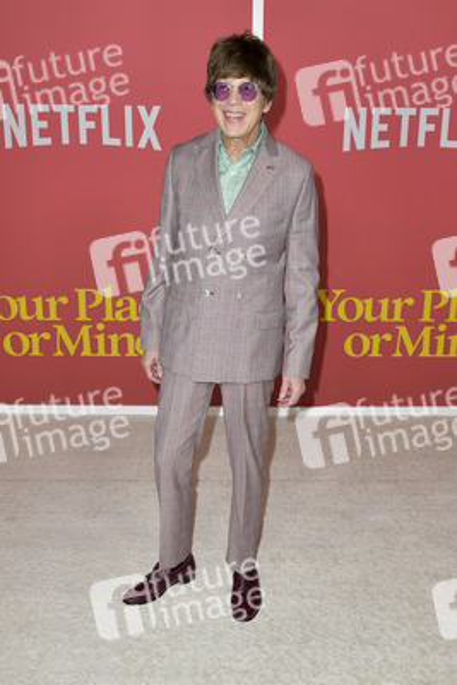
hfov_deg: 37.9
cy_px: 342
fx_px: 666
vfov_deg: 54.4
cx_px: 228
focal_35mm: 35
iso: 400
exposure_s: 1/250
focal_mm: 35
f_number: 6.3
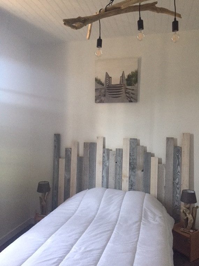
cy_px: 133
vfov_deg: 61.7
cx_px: 100
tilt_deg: +0.6
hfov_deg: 48.2
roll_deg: -0.3
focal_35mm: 29
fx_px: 222
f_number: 2.2
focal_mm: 4.15
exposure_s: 1/33
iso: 200
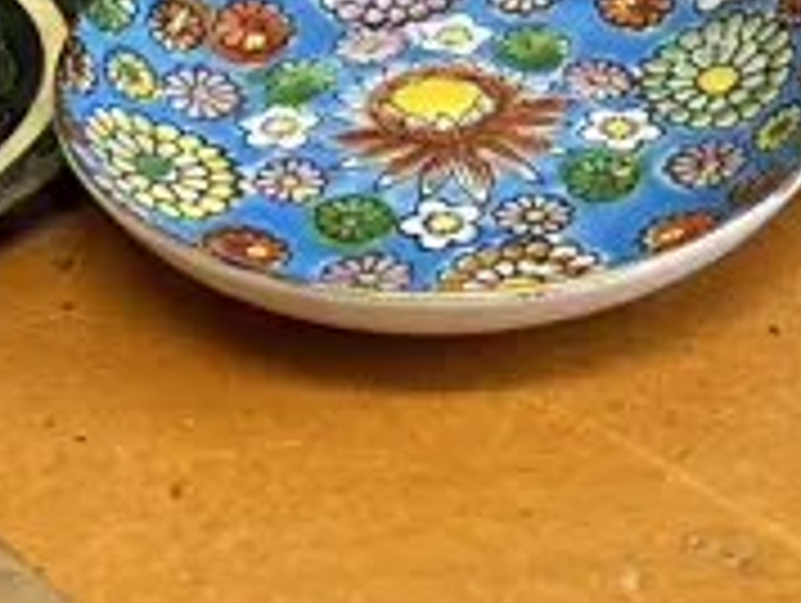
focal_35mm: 138
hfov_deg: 14.2
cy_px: -274
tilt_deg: -27.5
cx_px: 626
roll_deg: +2.0
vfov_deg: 10.4
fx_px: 3198
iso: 200
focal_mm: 6.86
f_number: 1.78
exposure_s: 1/100
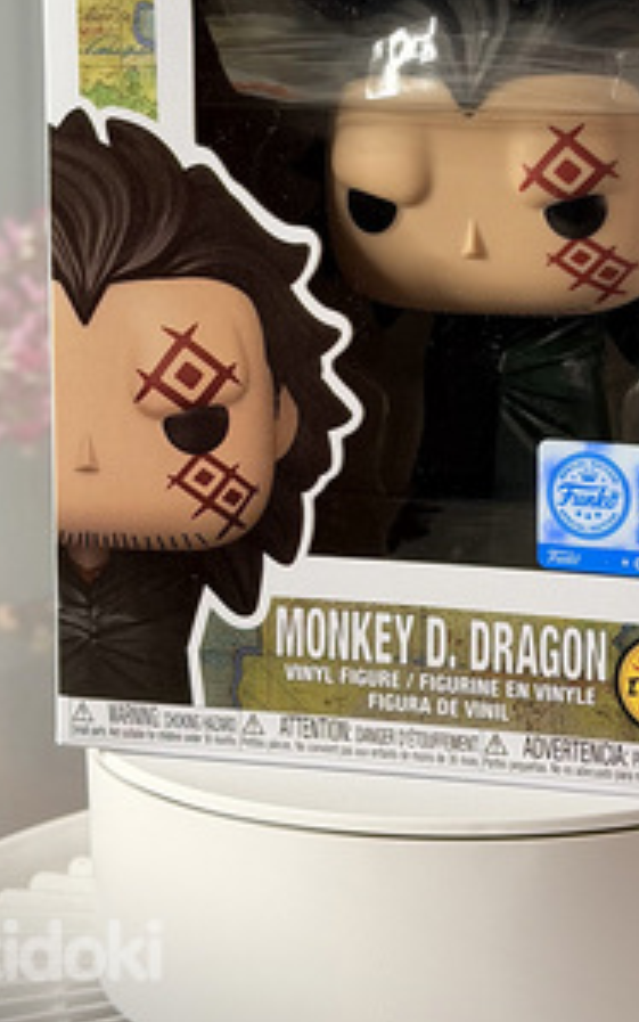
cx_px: 463
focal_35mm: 85
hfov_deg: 15.3
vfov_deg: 24.0
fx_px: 2367
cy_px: 215
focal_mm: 6.76
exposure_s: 1/75
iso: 80
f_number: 1.78
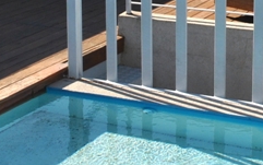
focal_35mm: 117
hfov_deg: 17.7
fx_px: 839
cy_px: -74
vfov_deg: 10.8
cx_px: 184
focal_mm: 18
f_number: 9
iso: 100
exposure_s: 1/200
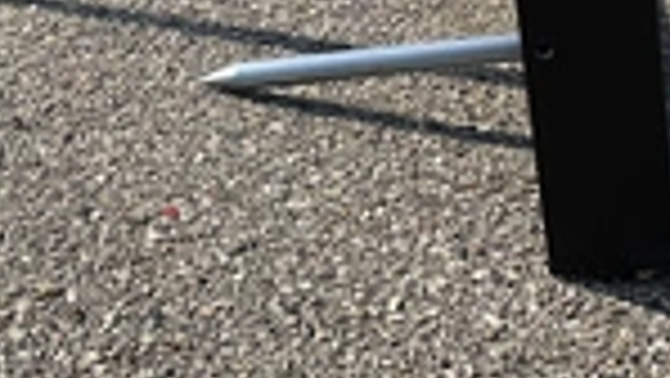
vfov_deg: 14.0
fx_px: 1511
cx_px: 189
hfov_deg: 24.8
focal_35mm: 85
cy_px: -27
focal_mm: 3
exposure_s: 1/1451
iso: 25
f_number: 1.8
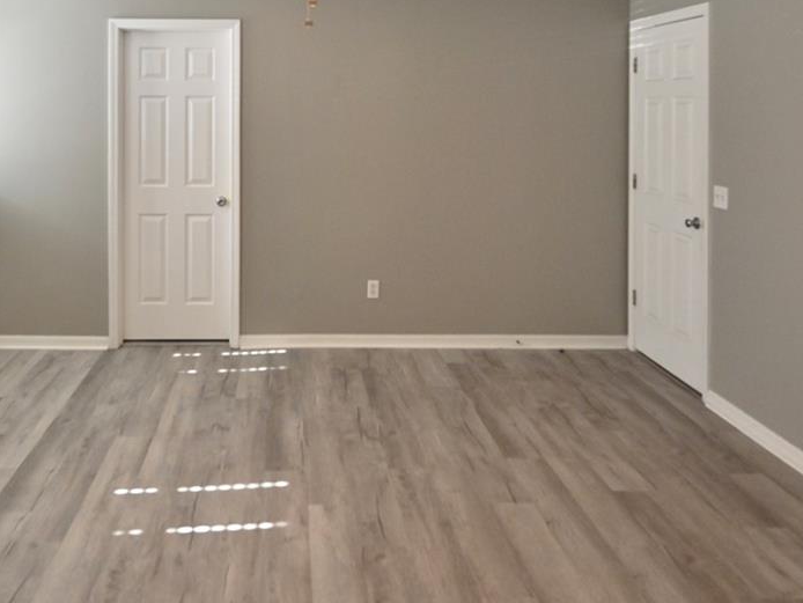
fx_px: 719
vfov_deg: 43.0
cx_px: 294
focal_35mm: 31
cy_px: 107
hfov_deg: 57.5
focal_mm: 14
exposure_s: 1/125
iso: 720
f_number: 4
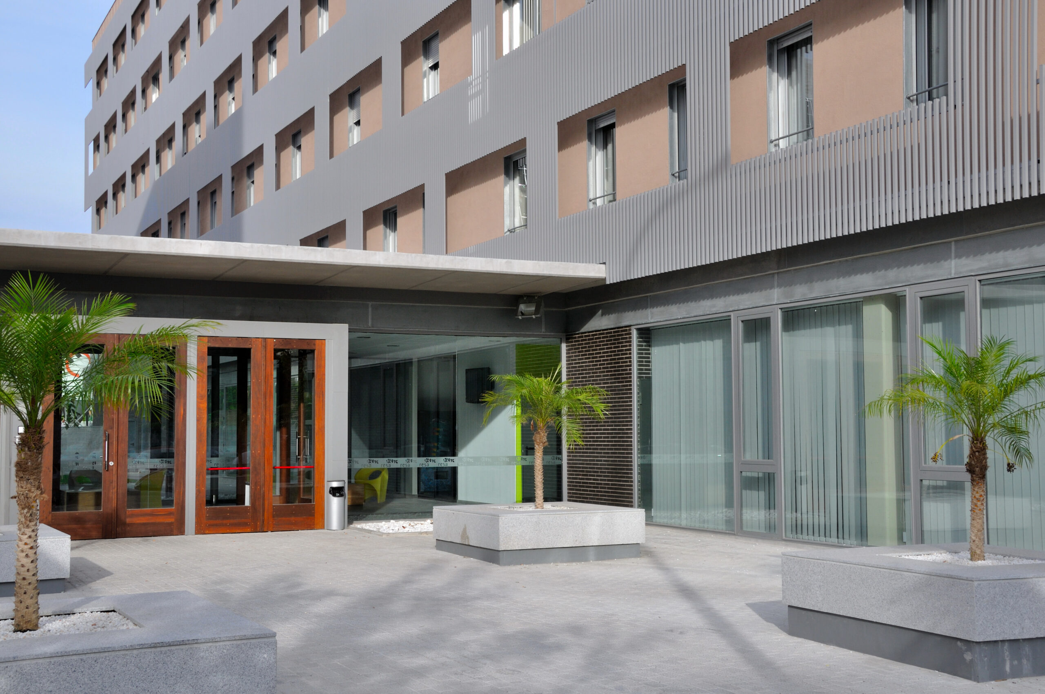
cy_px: 347
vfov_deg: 30.8
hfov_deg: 45.0
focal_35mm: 44
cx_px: 522
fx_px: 1261
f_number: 11
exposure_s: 1/125
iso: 200
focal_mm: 29
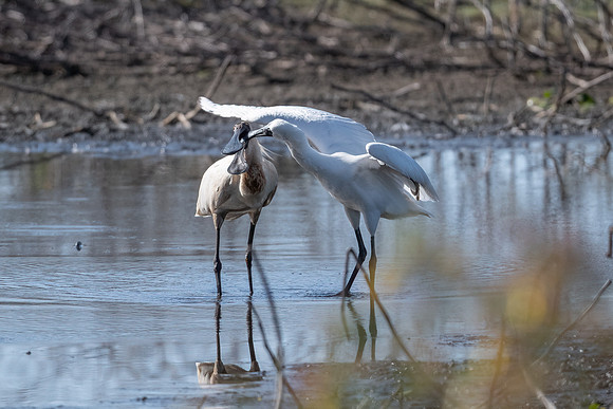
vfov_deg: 1.2
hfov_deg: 1.8
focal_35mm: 1172
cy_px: 176
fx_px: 19954
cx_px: 320
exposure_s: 1/1600
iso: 320
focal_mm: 500
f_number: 5.6
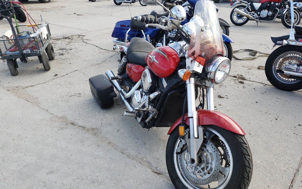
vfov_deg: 44.5
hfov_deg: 66.5
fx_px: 230
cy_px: 103
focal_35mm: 28
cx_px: 150
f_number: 1.5
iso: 50
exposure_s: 1/769
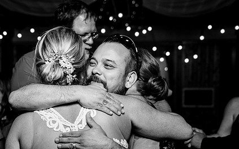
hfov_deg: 23.7
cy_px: 117
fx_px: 566
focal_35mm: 87
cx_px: 72
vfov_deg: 14.9
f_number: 4
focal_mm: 55
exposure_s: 1/200
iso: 2000
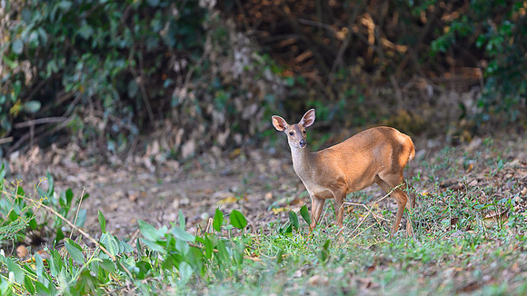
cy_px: 117
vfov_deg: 2.1
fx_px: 8035
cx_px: 289
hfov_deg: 3.8
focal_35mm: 575
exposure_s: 1/500
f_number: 4
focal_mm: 500
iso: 800
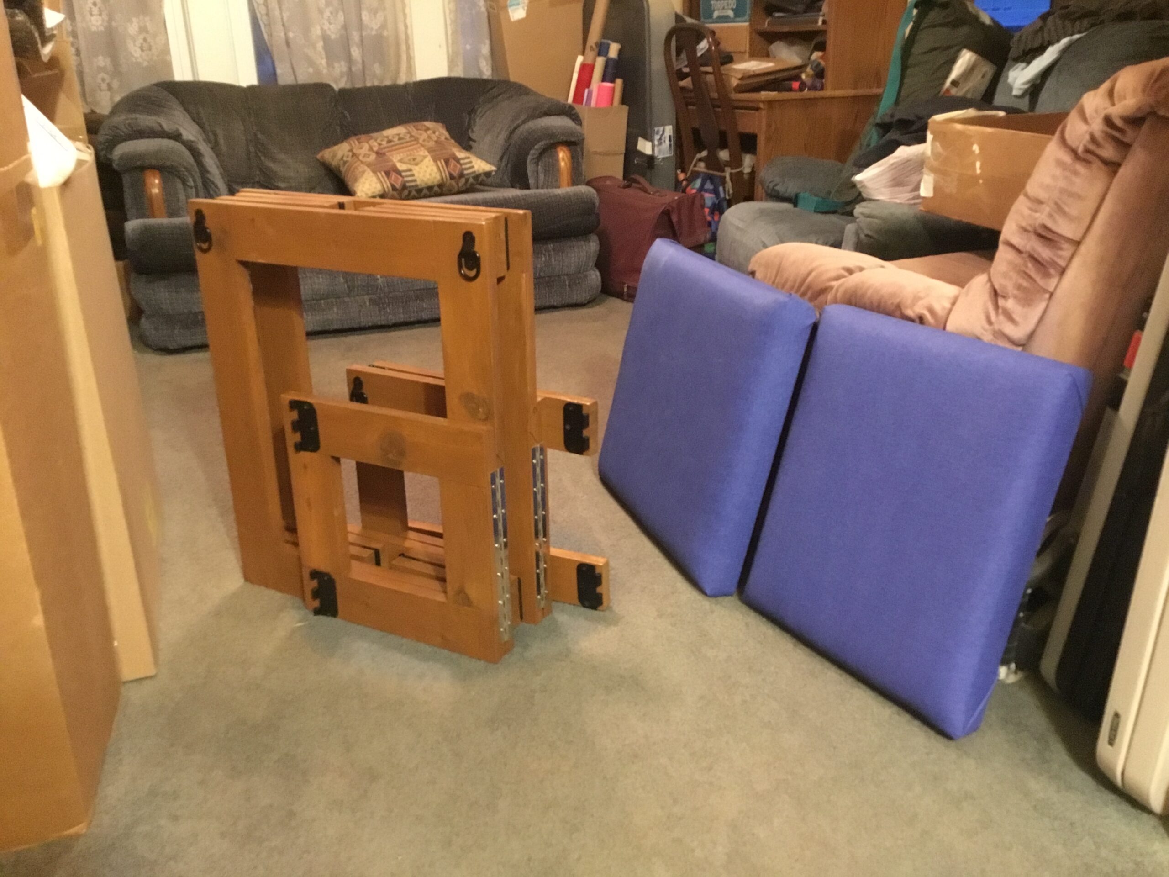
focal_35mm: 31
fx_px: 1047
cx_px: 584
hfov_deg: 58.4
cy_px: 438
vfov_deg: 45.4
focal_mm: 3.3
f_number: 2.4
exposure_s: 1/15
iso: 640
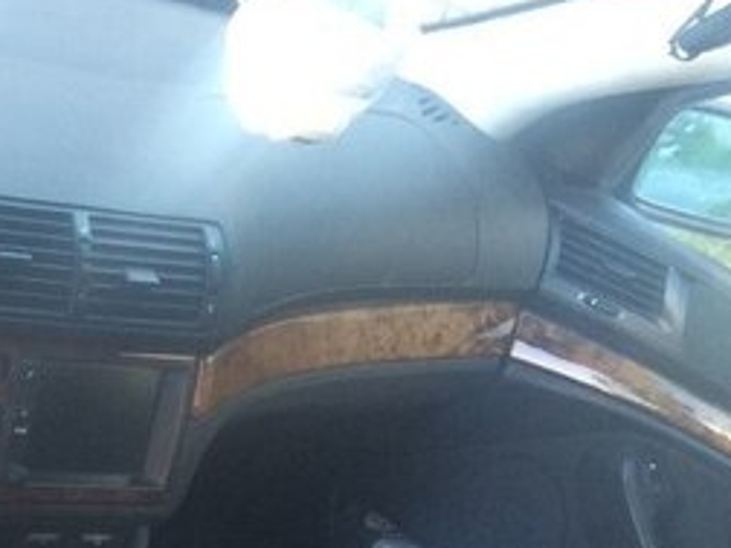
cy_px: 683
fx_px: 1605
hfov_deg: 22.9
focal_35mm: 76
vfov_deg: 18.3
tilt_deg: -35.6
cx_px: -218
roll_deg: -21.4
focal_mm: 4.15
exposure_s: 1/33
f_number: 2.2
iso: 64
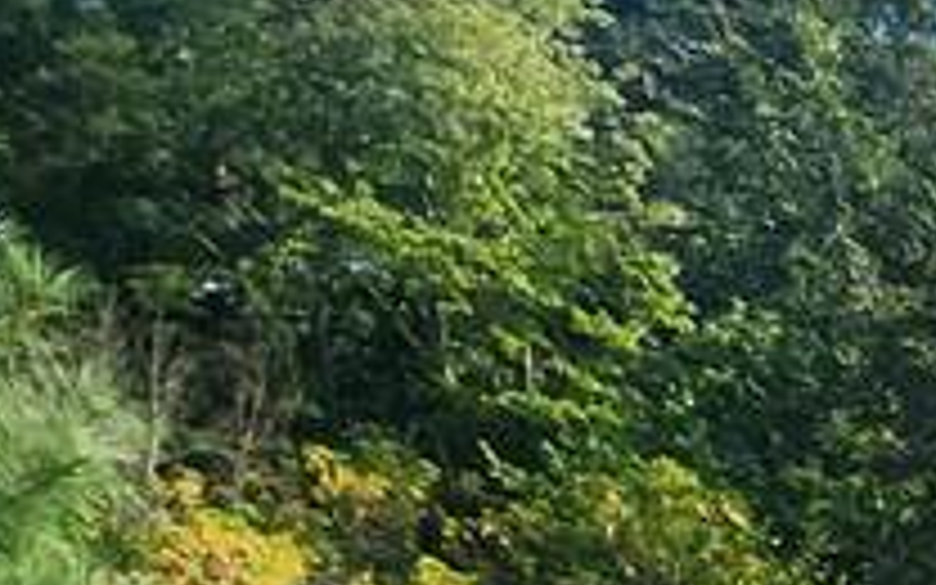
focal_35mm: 85
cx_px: 2493
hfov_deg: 13.3
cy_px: 1570
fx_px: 2168
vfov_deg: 11.5
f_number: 2.2
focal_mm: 2.2
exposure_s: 1/2005
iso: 50
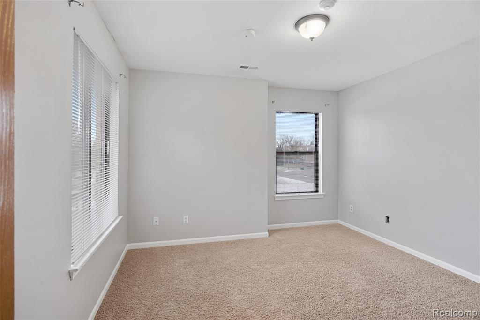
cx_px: 240
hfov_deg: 61.9
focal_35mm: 30
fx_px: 400
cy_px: 160
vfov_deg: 43.6
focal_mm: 30
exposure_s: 1/4
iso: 320
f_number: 9
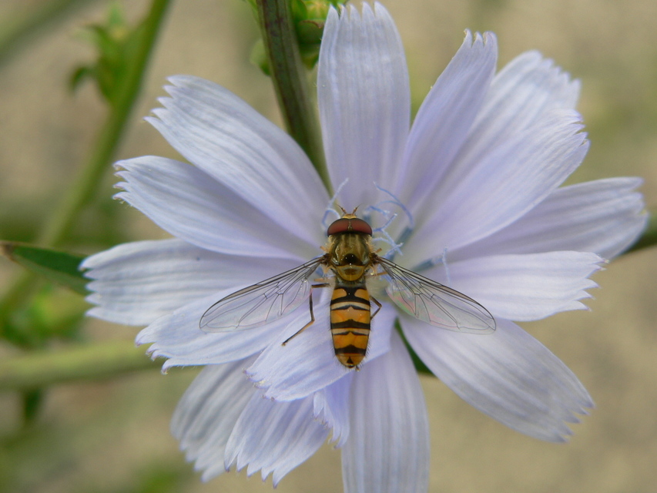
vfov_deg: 15.7
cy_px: 246
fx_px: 1784
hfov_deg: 20.9
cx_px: 328
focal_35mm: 94
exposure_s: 1/125
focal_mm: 15.7
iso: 80
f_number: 4
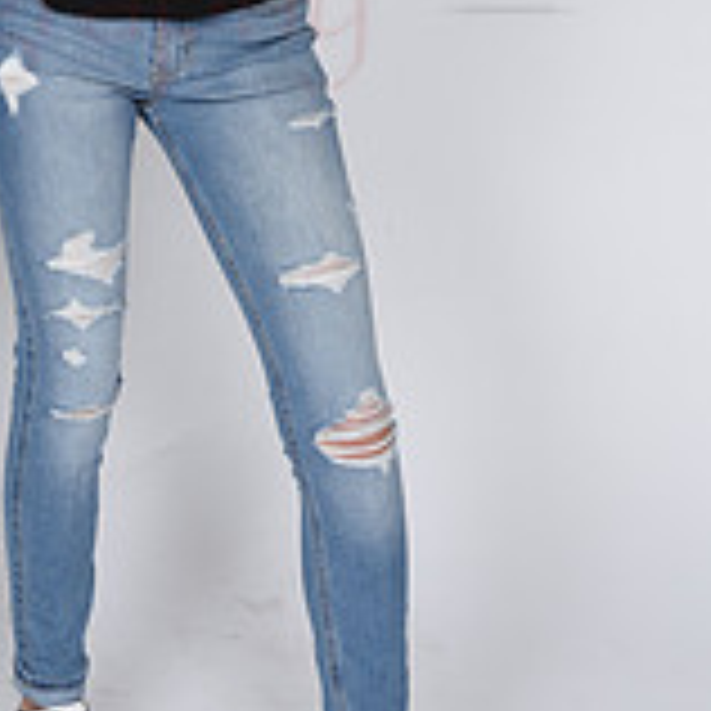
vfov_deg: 12.2
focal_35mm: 140
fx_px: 3253
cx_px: -7
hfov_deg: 12.3
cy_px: -144
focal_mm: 45
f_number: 7.1
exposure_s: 1/160
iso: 100
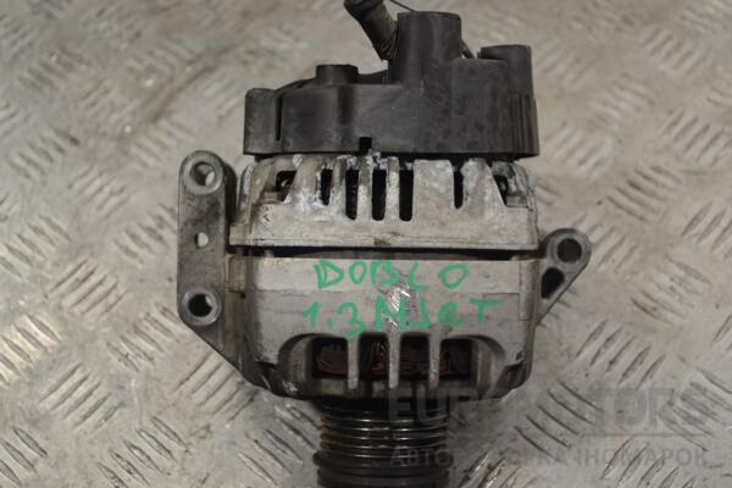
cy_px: 244
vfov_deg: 23.8
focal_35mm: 57
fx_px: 1159
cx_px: 366
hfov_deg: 35.1
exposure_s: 1/30
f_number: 5
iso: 100
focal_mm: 38
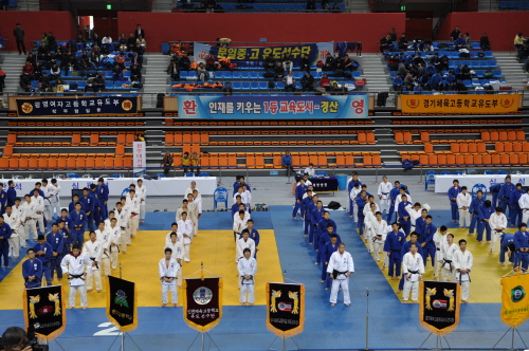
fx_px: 770
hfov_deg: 37.9
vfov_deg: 25.7
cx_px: 264
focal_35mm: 52
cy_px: 176
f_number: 3.5
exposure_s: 1/50
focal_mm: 35
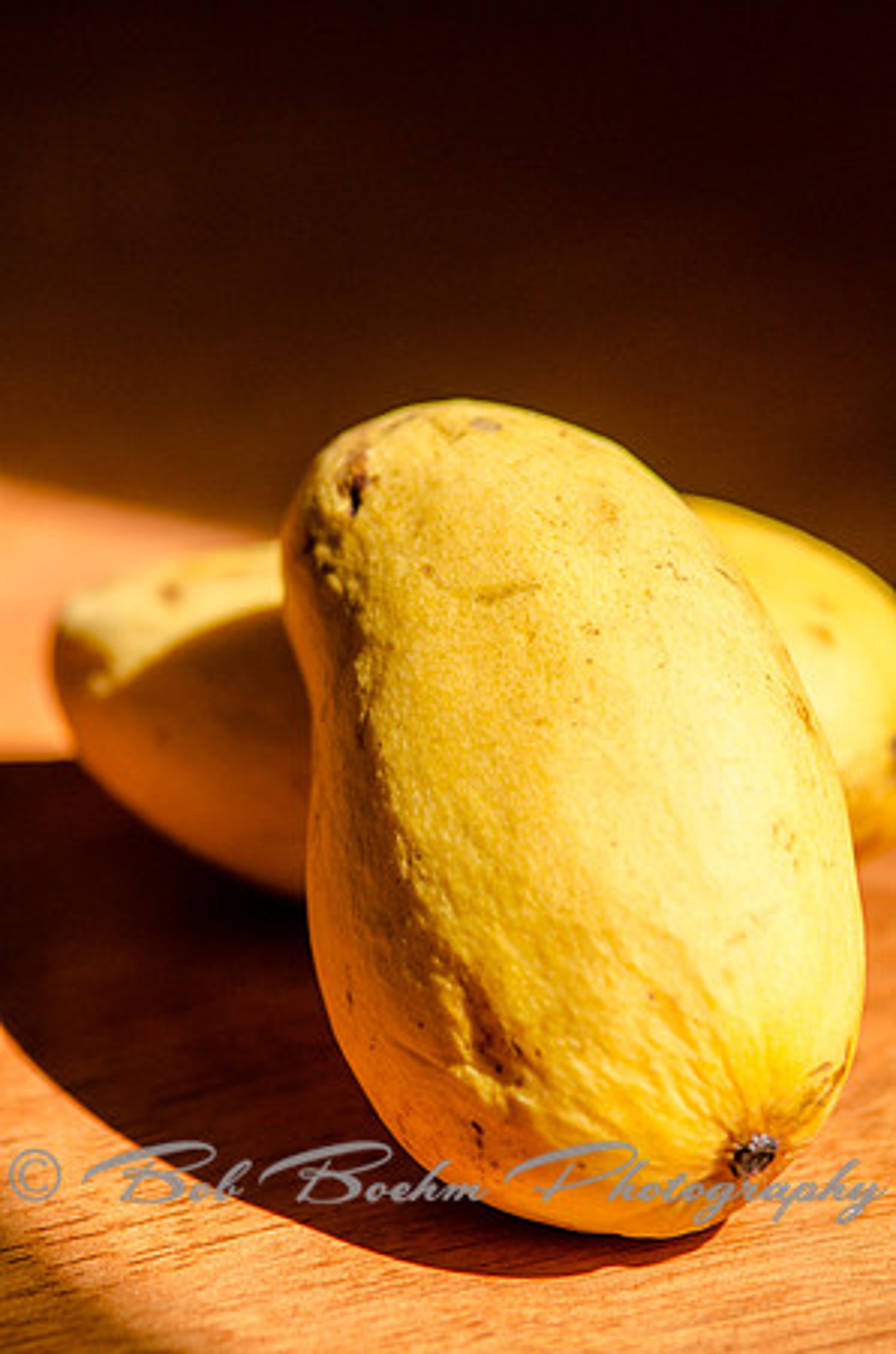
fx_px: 10689
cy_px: 677
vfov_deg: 7.2
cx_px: 448
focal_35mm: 285
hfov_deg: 4.8
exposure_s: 1/1250
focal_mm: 190
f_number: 4.5
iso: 400
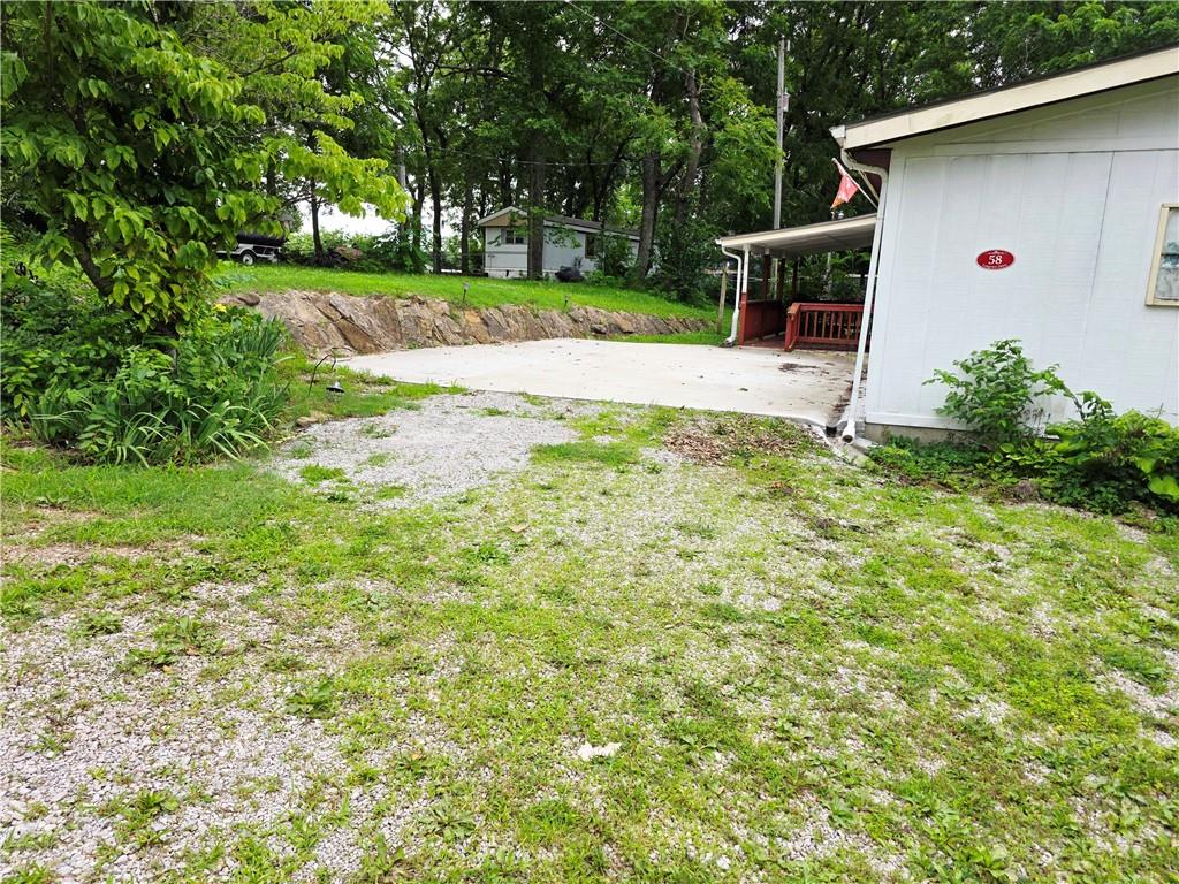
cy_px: 442
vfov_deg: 58.9
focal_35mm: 23
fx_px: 783
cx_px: 590
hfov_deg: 73.9
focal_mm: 6.3
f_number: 1.7
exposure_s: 1/182
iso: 80
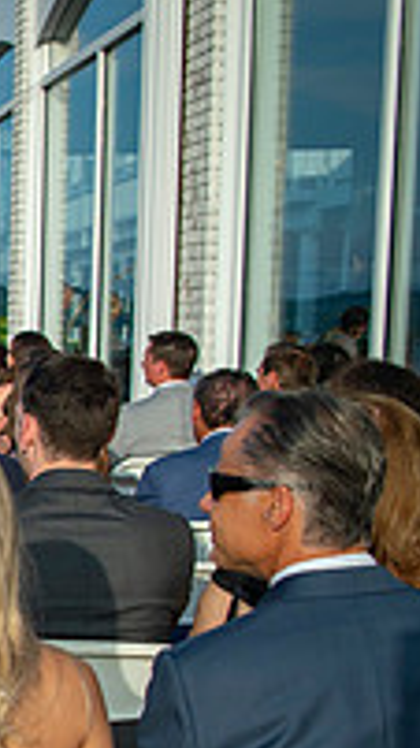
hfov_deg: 11.3
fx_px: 1783
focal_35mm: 90
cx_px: -582
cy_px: 558
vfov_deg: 23.4
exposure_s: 1/3200
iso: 400
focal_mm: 27
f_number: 4
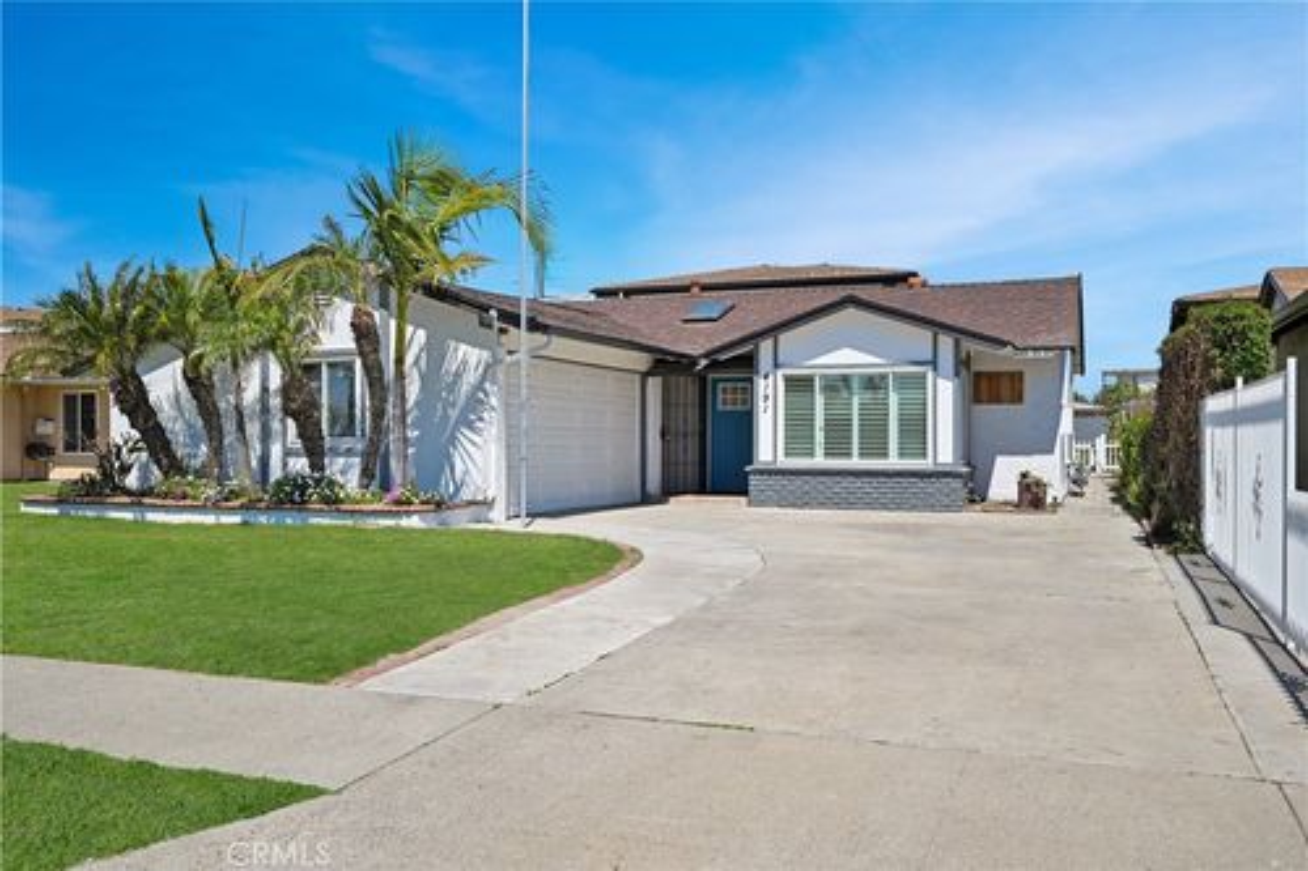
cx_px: 654
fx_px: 1090
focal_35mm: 30
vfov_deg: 43.6
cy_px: 436
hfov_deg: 61.9
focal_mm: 30
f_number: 10
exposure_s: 1/500
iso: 500
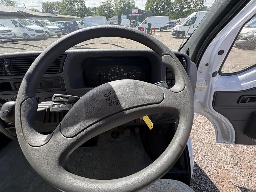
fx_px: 104
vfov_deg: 85.7
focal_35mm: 14
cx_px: 128
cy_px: 96
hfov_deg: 102.1
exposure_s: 1/359
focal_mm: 2.22
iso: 64
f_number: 2.2
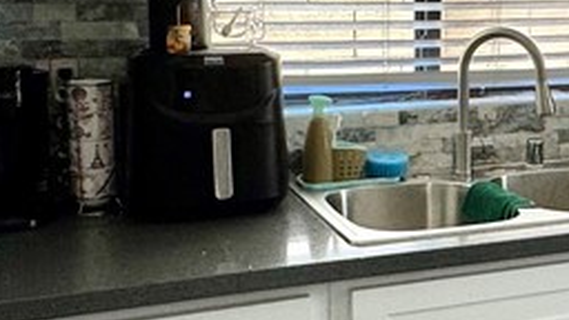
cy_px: 56
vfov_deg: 19.5
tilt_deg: -6.7
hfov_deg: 33.0
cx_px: 485
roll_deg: -0.9
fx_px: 920
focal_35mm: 61
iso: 125
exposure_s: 1/120
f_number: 2.2
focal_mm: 2.22
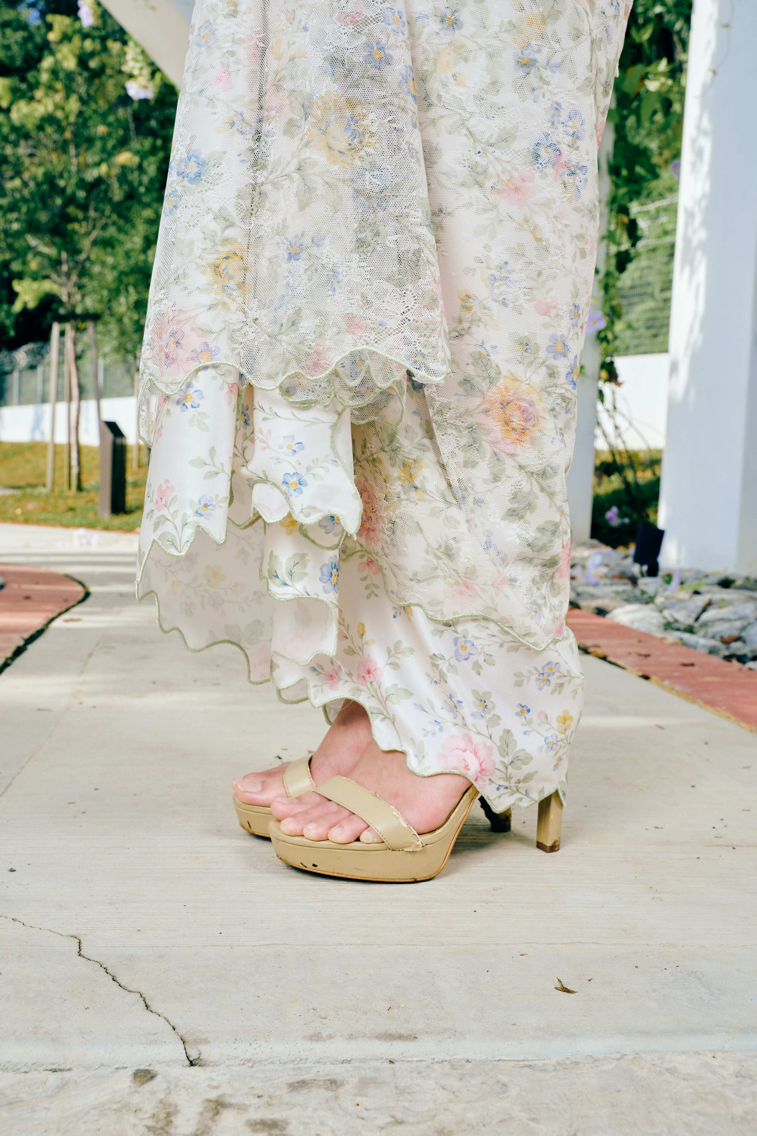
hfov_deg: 36.9
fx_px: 1135
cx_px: 378
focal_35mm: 36
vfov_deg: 53.1
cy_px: 568
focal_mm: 36
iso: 125
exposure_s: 1/125
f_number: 10
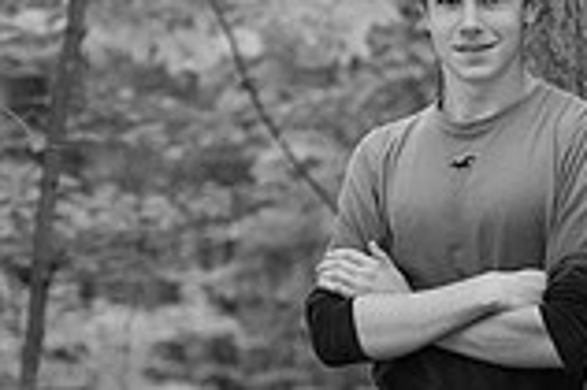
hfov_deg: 8.0
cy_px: 440
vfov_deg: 5.3
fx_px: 4186
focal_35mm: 257
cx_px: 568
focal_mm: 70
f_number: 2.8
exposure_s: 1/200
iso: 800
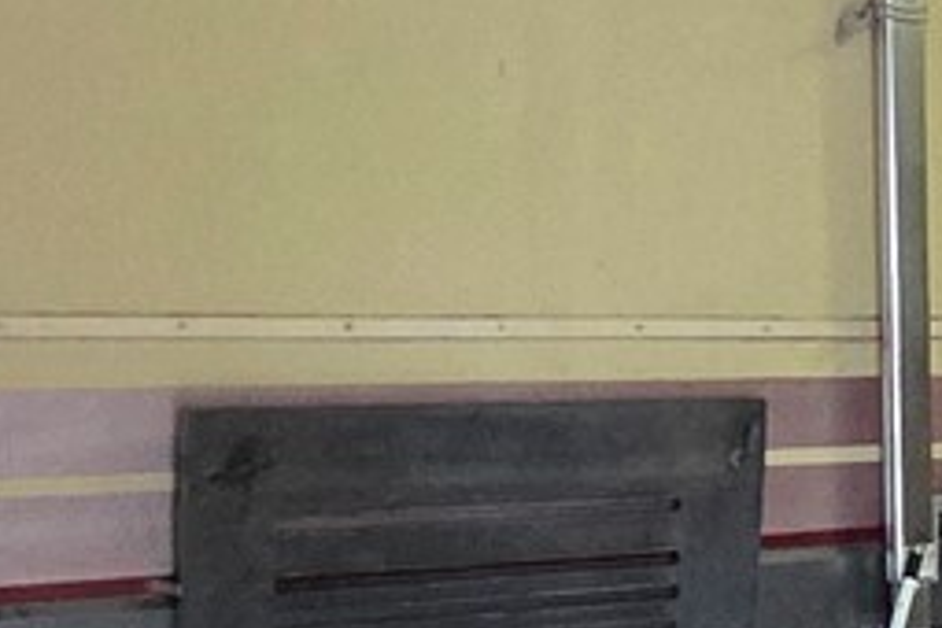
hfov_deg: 19.9
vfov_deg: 16.0
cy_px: 432
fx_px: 2224
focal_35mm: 85
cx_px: 1504
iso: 1600
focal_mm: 2.2
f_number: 2.2
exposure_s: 1/60
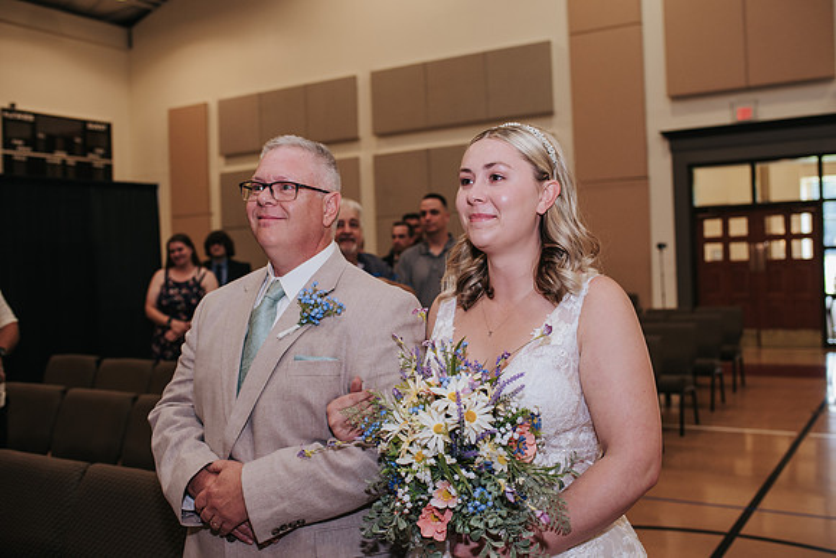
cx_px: 435
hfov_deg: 52.6
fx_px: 846
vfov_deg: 36.5
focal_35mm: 36
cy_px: 268
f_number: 3.2
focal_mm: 35
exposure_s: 1/200
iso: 1000
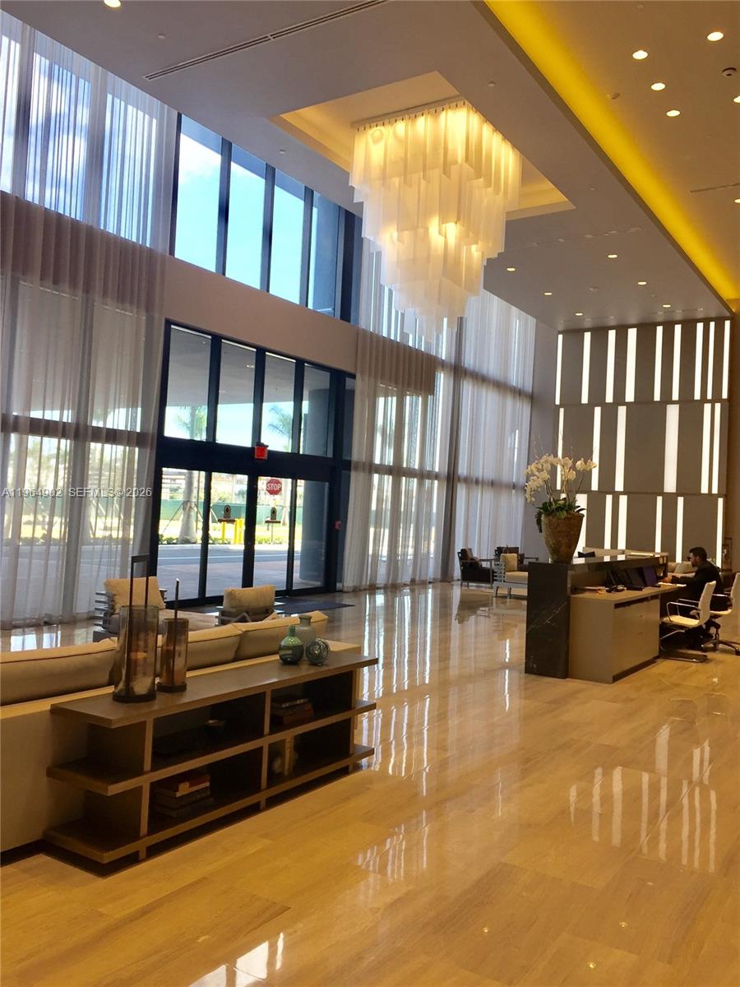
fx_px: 827
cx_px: 370
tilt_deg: +1.0
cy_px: 494
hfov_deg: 48.2
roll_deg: -2.2
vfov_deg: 61.7
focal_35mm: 29
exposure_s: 1/120
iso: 40
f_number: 2.2
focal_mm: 4.15
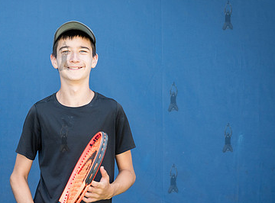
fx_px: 1027
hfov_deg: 15.2
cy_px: 96
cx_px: 79
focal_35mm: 130
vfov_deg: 11.3
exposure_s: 1/250
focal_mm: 60
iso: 500
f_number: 4.5
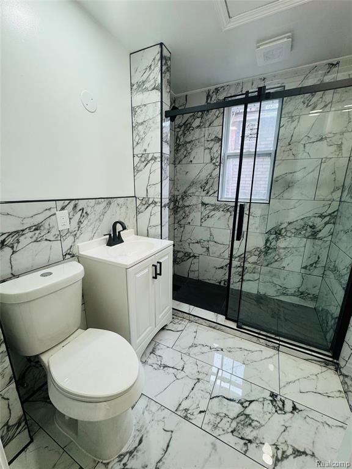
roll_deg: -1.1
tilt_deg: -14.8
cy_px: 234
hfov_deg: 85.7
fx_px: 190
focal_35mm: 14
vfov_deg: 102.1
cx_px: 176
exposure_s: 1/120
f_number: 2.2
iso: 160
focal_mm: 2.22
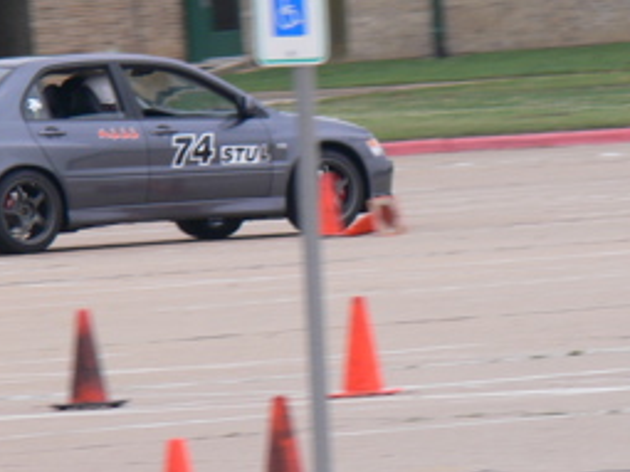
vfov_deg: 1.6
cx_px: 632
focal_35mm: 928
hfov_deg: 2.1
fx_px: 16881
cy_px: 96
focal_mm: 78.2
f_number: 5.6
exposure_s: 1/250
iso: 80
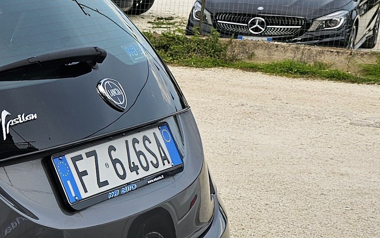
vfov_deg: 13.5
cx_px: -228
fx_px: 1004
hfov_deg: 18.4
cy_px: 164
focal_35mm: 97
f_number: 1.7
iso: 12
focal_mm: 6.3
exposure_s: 1/100
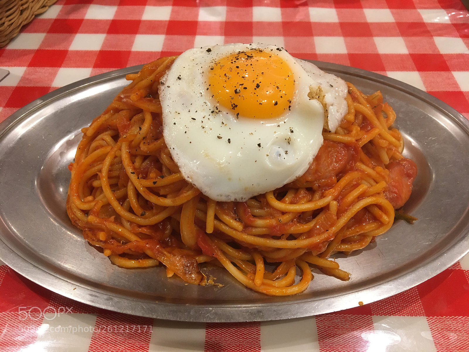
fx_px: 393
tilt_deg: -48.3
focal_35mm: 29
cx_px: 234
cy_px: 176
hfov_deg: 61.7
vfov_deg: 48.2
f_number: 2.2
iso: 100
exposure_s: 1/30
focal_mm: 4.15
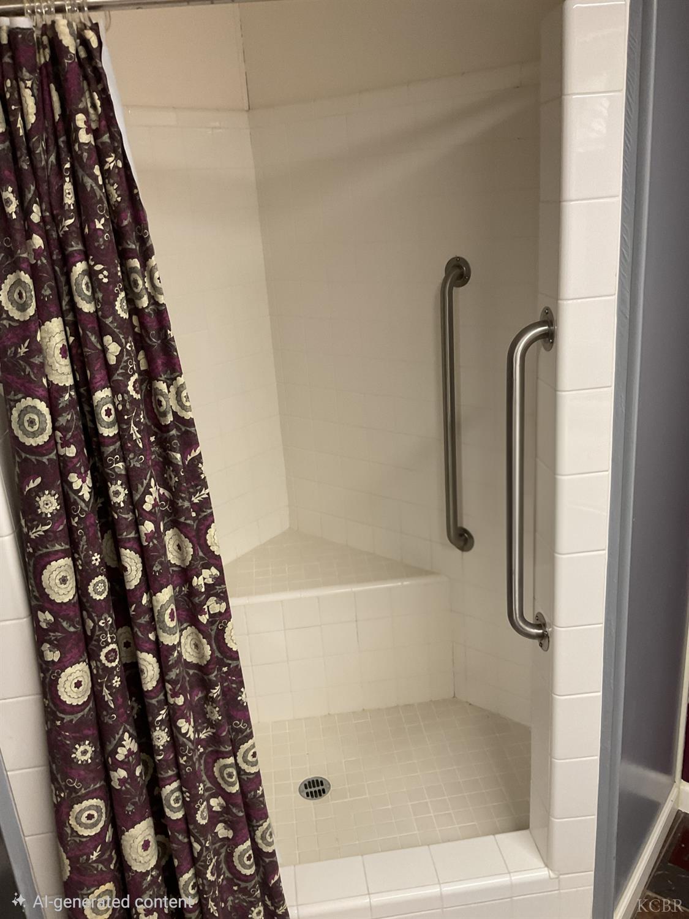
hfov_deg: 48.2
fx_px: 770
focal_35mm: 29
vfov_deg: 61.7
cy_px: 460
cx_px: 344
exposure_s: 1/60.2
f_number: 1.8
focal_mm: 3
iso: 80
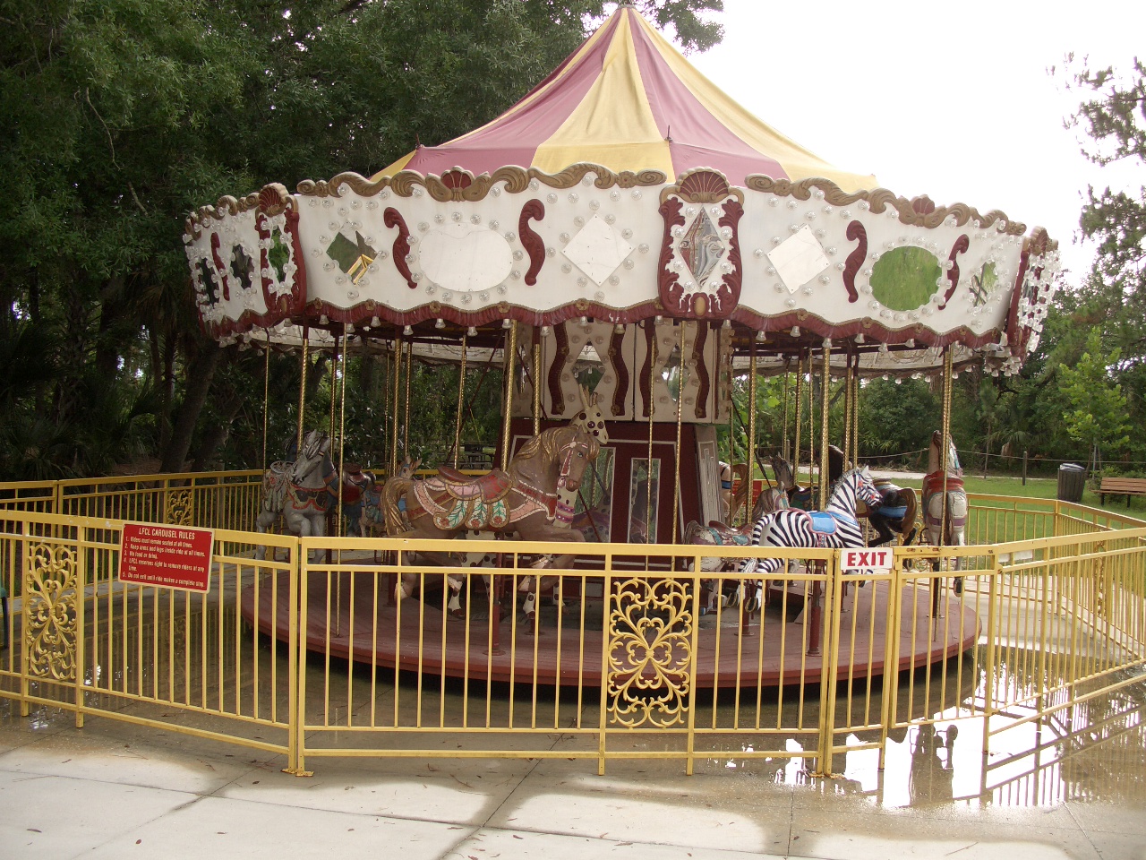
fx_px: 1093
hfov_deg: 55.4
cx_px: 573
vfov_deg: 42.9
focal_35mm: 33
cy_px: 430
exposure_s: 1/125
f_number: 2.8
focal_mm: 7.1
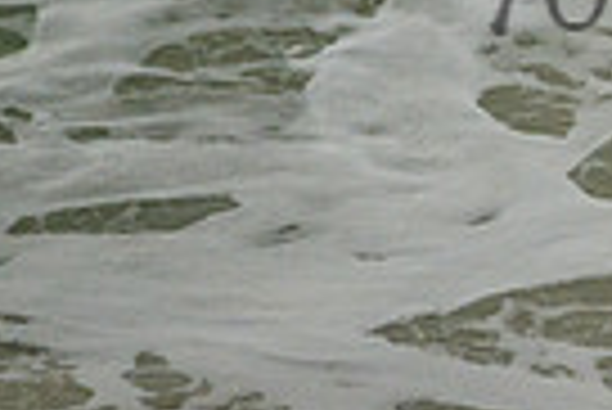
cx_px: 936
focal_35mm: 3404
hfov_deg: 0.6
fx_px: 57929
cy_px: -74
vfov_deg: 0.4
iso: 900
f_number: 11
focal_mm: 800
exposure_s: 1/2500
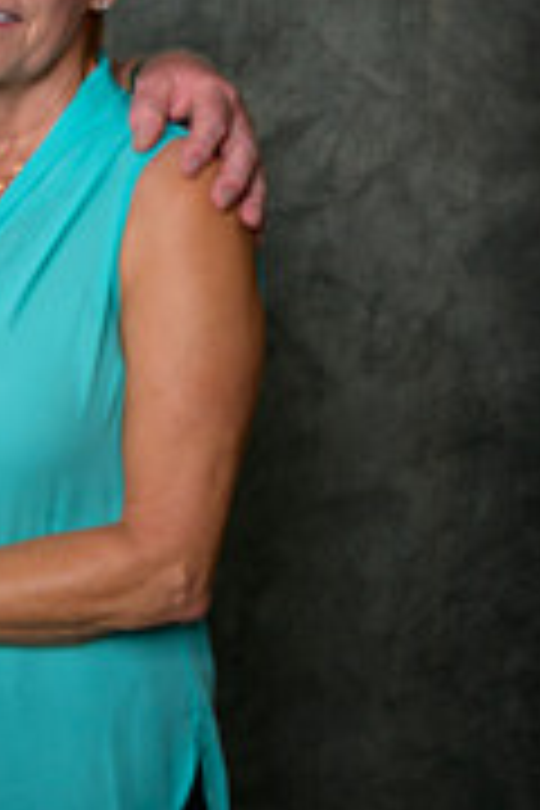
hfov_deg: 13.3
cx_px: -117
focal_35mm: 100
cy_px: 135
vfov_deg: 20.1
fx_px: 2250
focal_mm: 40
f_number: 10
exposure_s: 1/125
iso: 400
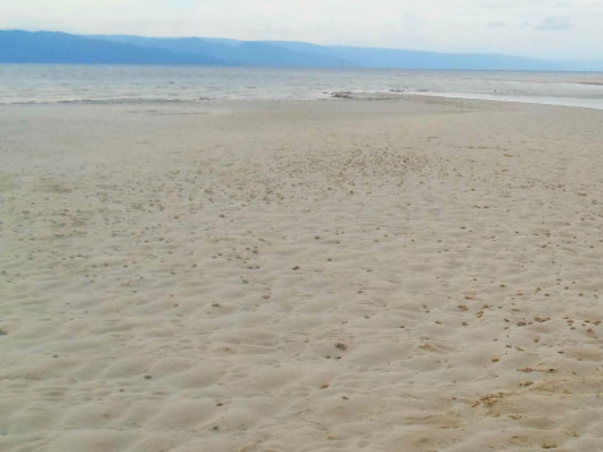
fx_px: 976
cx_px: 588
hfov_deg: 31.9
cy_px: 286
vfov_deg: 26.0
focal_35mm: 56
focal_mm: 4.5
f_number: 2.5
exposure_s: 1/1500
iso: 80
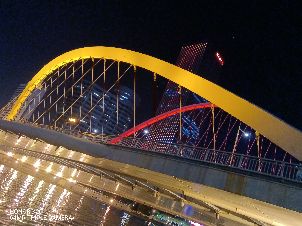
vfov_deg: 51.4
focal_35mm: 27
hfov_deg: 65.3
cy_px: 113
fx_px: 236
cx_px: 151
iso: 1058
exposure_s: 1/33.3
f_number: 1.9
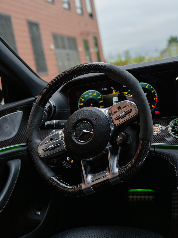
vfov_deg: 42.9
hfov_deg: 32.9
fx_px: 302
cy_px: 107
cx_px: 90
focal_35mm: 44
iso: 800
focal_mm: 40
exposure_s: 1/125
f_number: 4
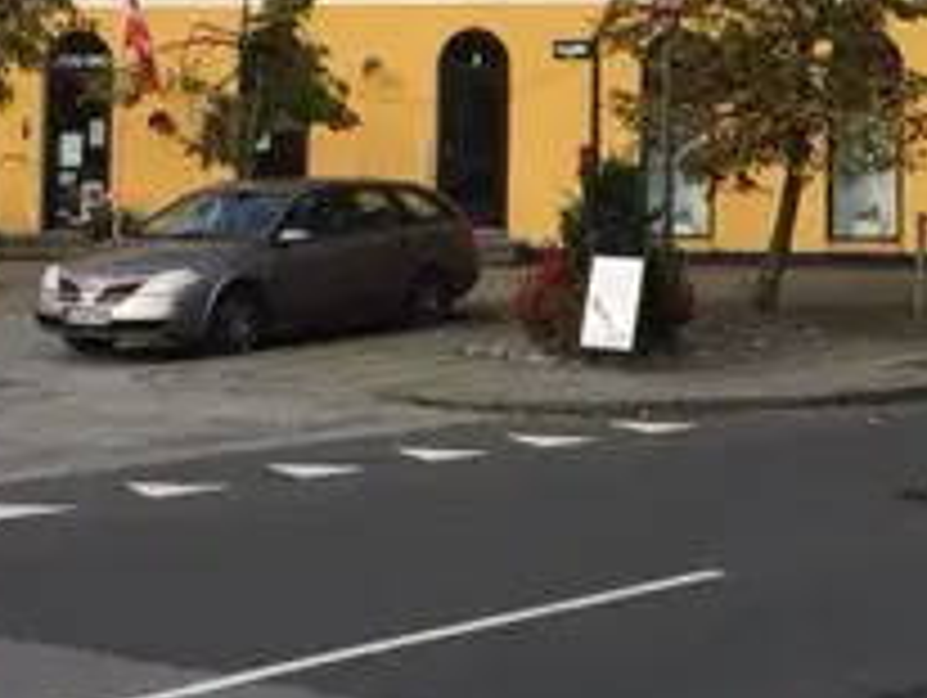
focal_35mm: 90
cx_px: 724
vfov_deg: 16.1
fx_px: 2413
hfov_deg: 21.5
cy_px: -5
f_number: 2.2
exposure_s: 1/962
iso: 25
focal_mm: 4.15
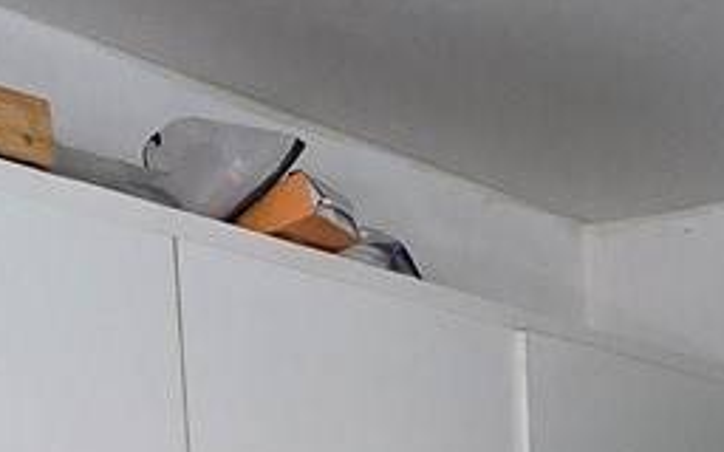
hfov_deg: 23.3
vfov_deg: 12.2
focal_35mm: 86
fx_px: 1697
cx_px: 684
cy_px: 1076
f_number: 2.2
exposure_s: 1/60
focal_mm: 2.2
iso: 100
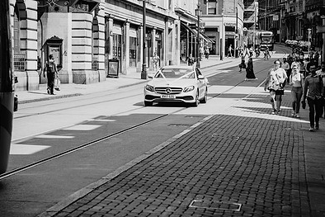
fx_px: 930
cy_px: 98
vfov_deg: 13.3
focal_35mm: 103
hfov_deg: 19.8
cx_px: 161
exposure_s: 1/2000
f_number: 4.5
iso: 400
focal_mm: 70
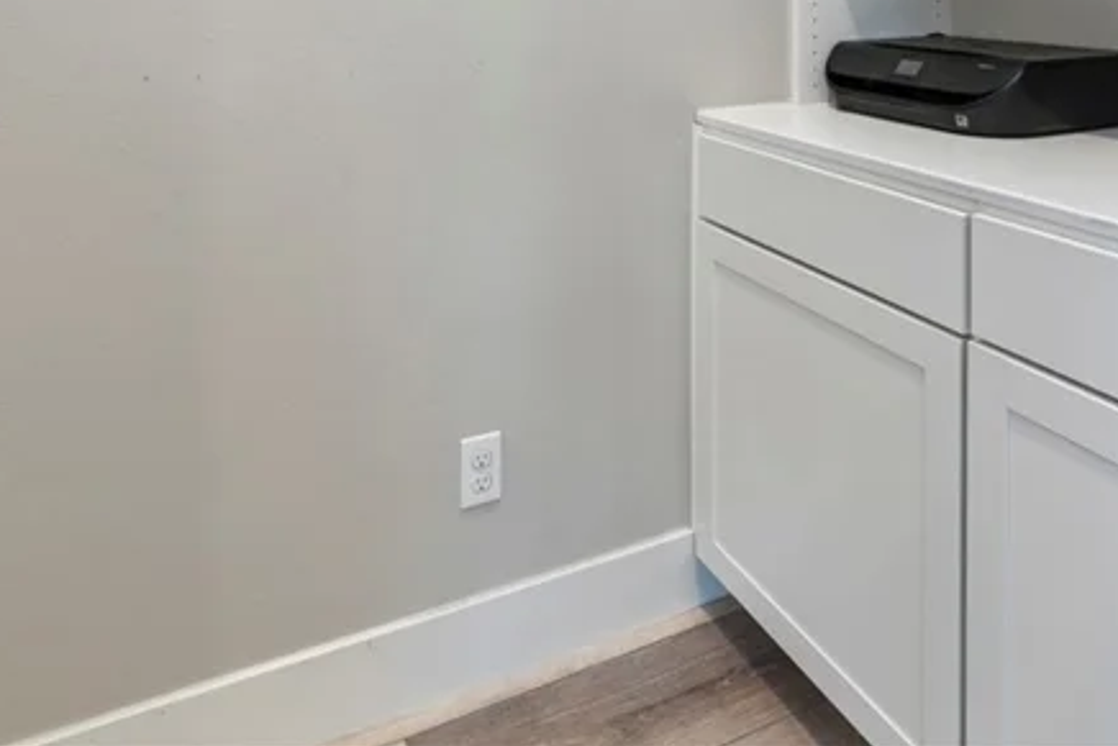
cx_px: 615
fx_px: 839
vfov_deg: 42.6
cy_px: 31
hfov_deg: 67.2
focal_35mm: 27
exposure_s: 1/6
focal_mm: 14
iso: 500
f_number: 10
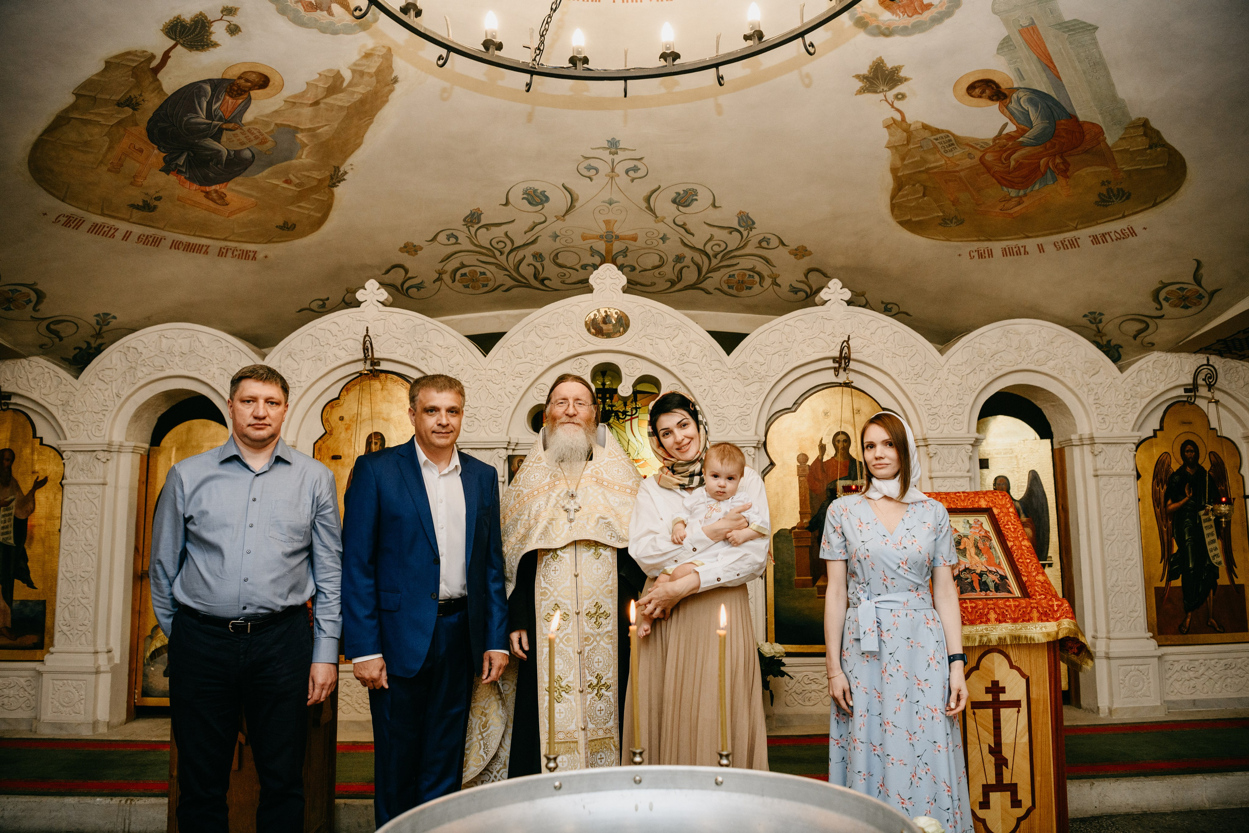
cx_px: 624
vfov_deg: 53.1
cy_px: 416
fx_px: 833
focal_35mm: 24
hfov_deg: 73.7
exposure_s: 1/160
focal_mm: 24
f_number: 3.5
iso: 500
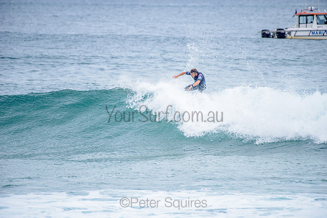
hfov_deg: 4.1
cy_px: 109
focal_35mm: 500
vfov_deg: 2.8
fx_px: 4543
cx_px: 164
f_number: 5.6
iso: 400
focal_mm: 500
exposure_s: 1/2000
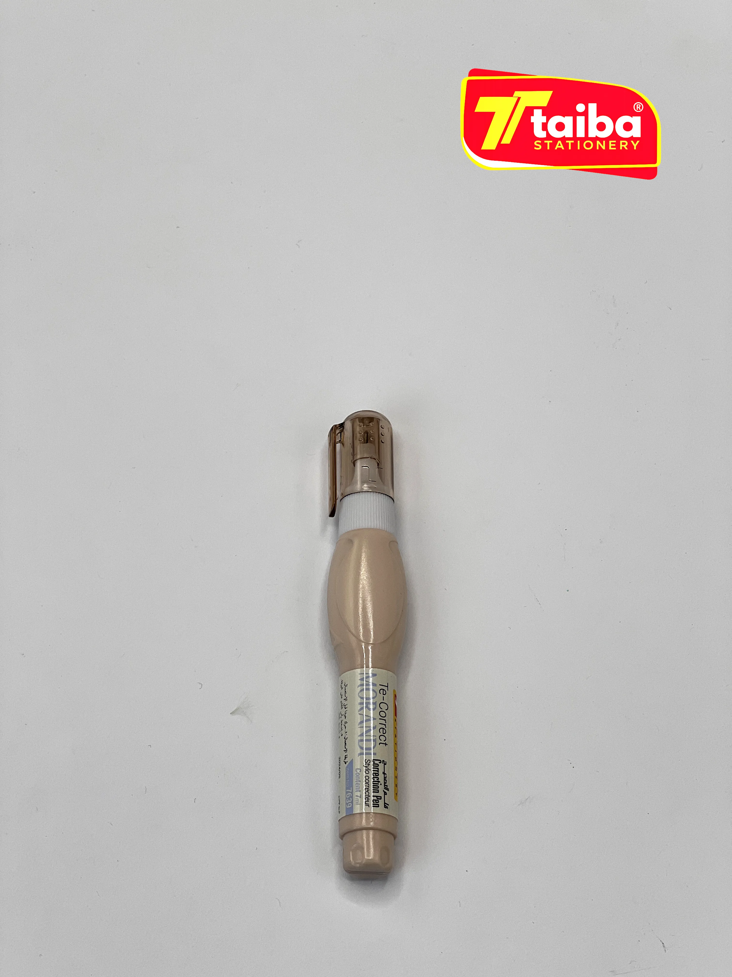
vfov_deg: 25.3
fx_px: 2171
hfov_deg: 19.1
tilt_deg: -67.1
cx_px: 366
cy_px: 488
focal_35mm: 77
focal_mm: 9
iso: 32
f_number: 2.8
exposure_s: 1/399
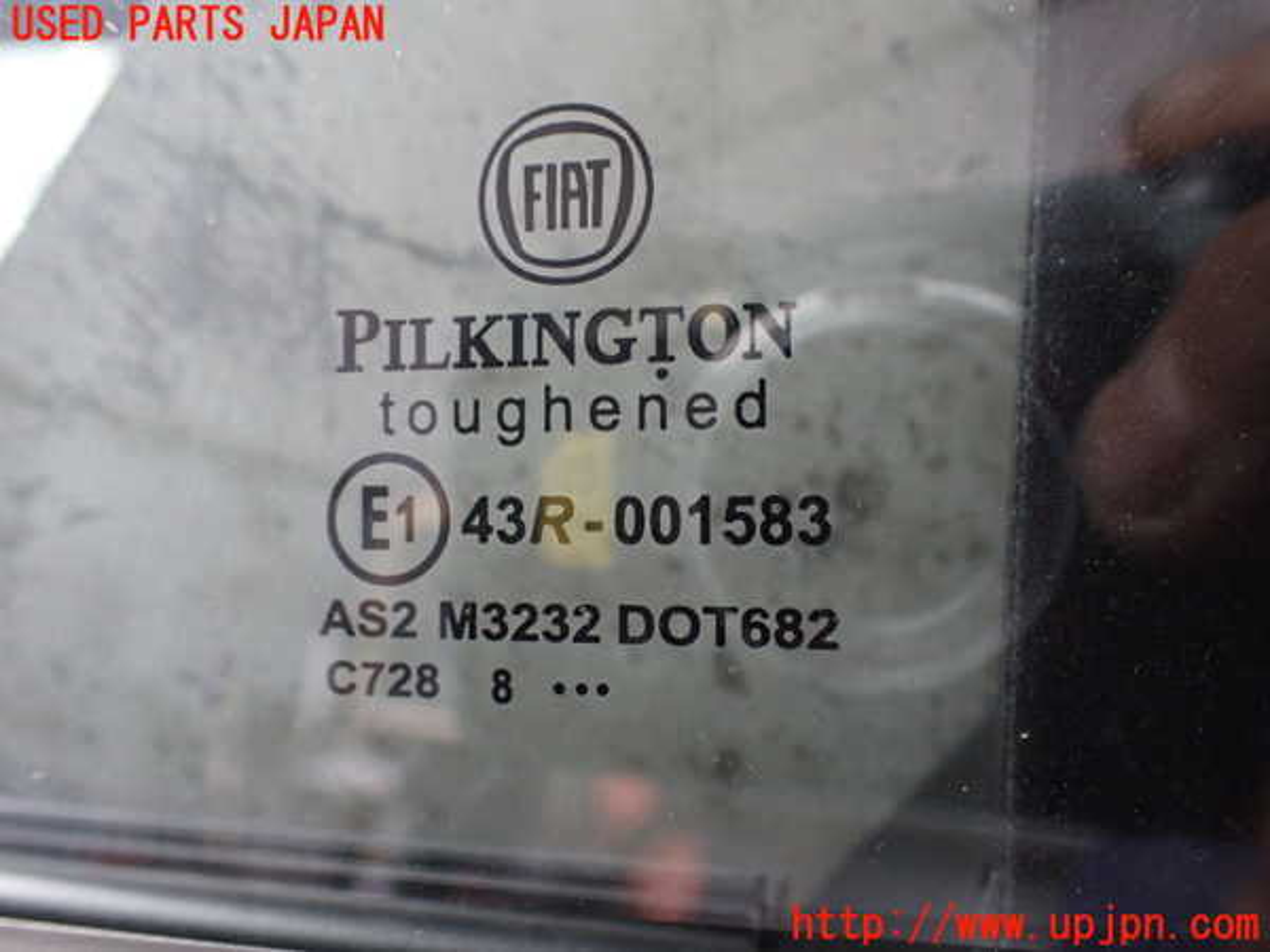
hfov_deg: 60.0
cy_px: 476
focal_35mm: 30
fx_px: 1101
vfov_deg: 46.8
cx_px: 635
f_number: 2.3
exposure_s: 1/125
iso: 500
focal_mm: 5.4
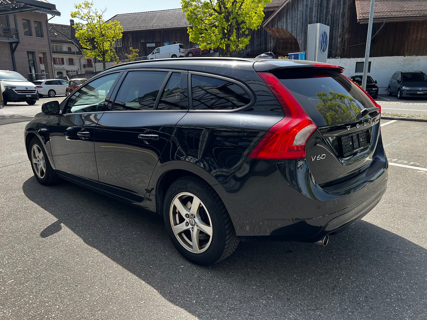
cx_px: 214
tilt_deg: -14.5
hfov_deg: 67.3
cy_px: 160
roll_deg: +1.3
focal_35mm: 26
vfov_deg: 53.1
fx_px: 321
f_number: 1.5
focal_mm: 5.7
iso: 50
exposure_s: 1/957
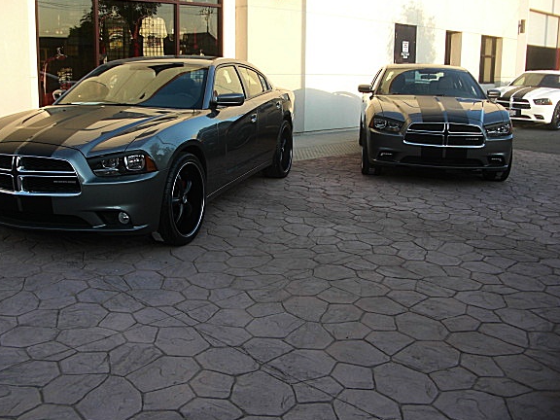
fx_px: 647
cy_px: 191
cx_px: 253
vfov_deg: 35.9
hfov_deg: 46.7
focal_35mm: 40
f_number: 2.8
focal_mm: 6.3
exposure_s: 1/160
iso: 50
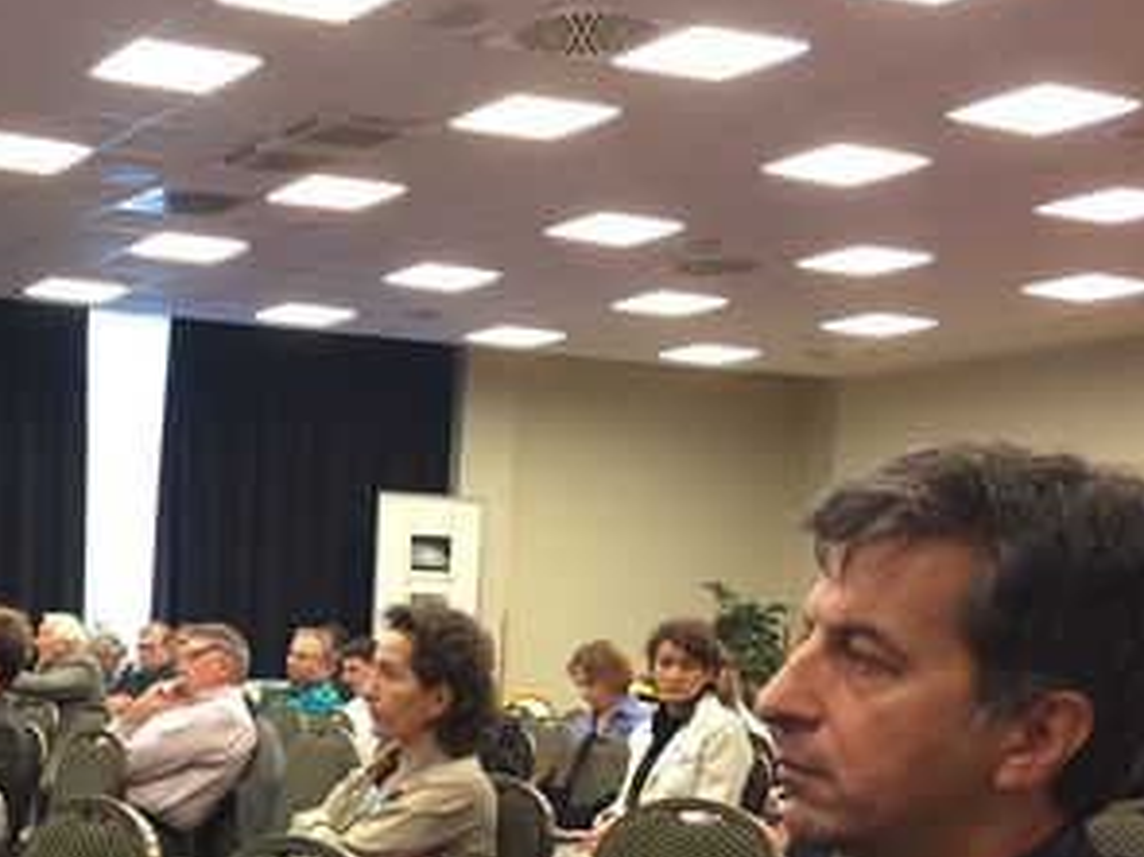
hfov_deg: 29.4
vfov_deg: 22.5
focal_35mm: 63
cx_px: 101
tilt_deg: -5.2
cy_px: 826
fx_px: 2081
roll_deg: -3.5
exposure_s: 1/33
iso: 125
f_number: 2.2
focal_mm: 4.15
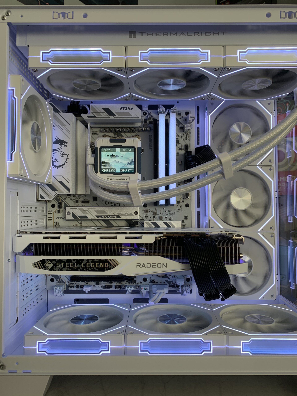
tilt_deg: +1.8
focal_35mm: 26
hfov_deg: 53.1
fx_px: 297
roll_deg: +0.3
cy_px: 198
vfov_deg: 67.3
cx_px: 148
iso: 50
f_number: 1.8
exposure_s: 1/121
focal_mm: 4.25
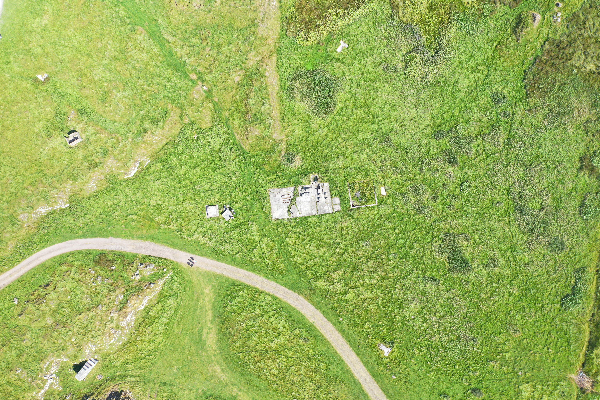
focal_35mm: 28
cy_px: 200
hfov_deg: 65.5
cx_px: 300
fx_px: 467
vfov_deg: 46.4
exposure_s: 1/200
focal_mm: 10.26
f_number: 5
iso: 100
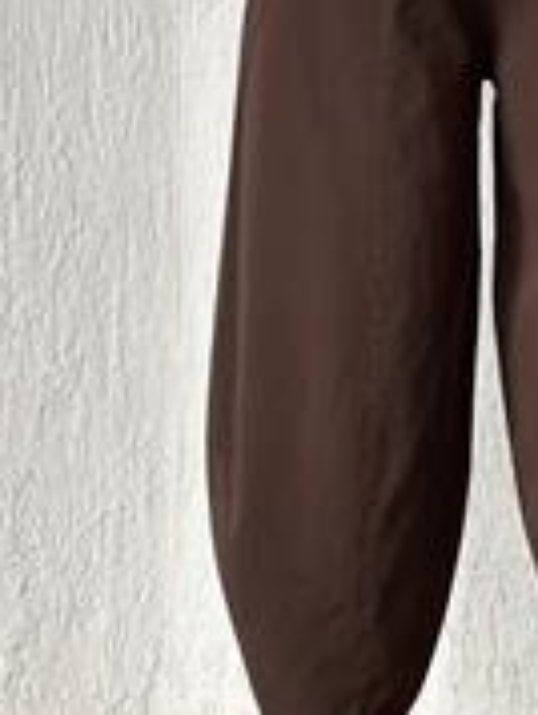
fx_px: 2377
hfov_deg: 12.8
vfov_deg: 17.1
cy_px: 269
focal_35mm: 115
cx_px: 490
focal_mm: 6.86
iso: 125
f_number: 1.78
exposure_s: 1/121
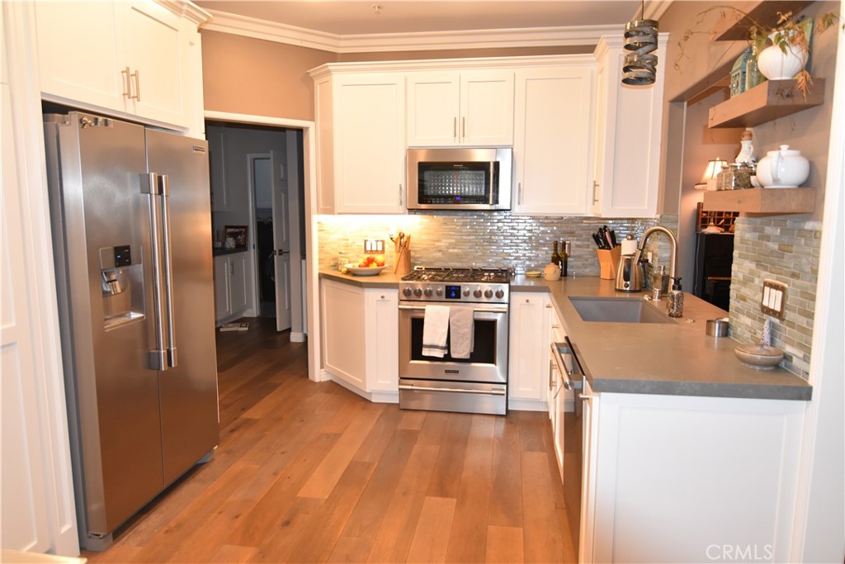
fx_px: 528
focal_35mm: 22
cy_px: 282
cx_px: 422
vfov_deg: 56.2
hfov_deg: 77.3
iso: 800
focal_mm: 15
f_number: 4.5
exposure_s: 1/80
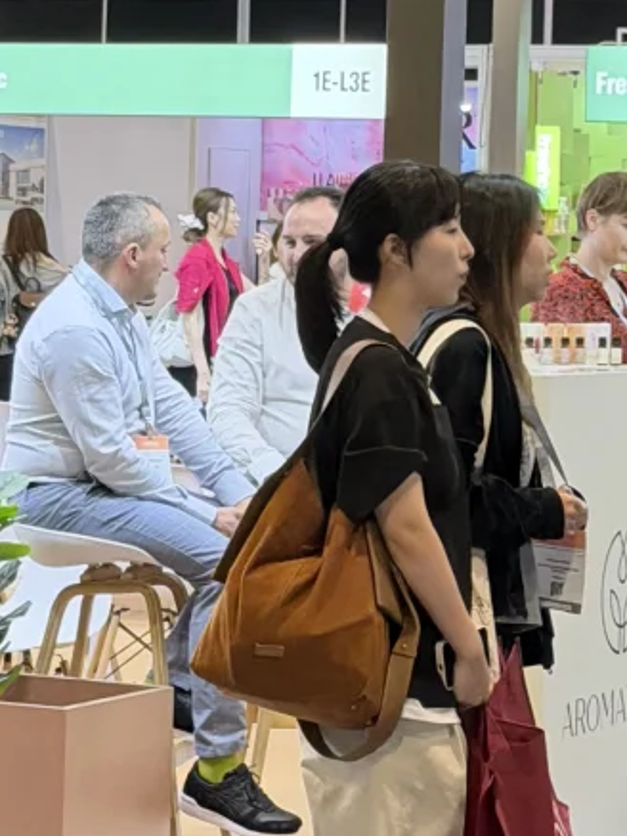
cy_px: 210
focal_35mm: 158
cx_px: 206
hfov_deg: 9.4
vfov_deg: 12.5
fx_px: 3814
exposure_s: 1/100
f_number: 1.78
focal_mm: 6.76
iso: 80
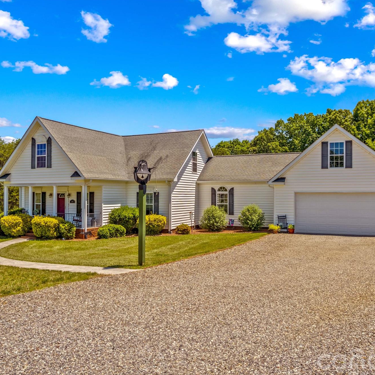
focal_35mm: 29
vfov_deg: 55.6
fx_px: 355
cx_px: 197
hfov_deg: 55.6
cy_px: 190
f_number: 2.8
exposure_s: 1/1250
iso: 100
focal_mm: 8.38
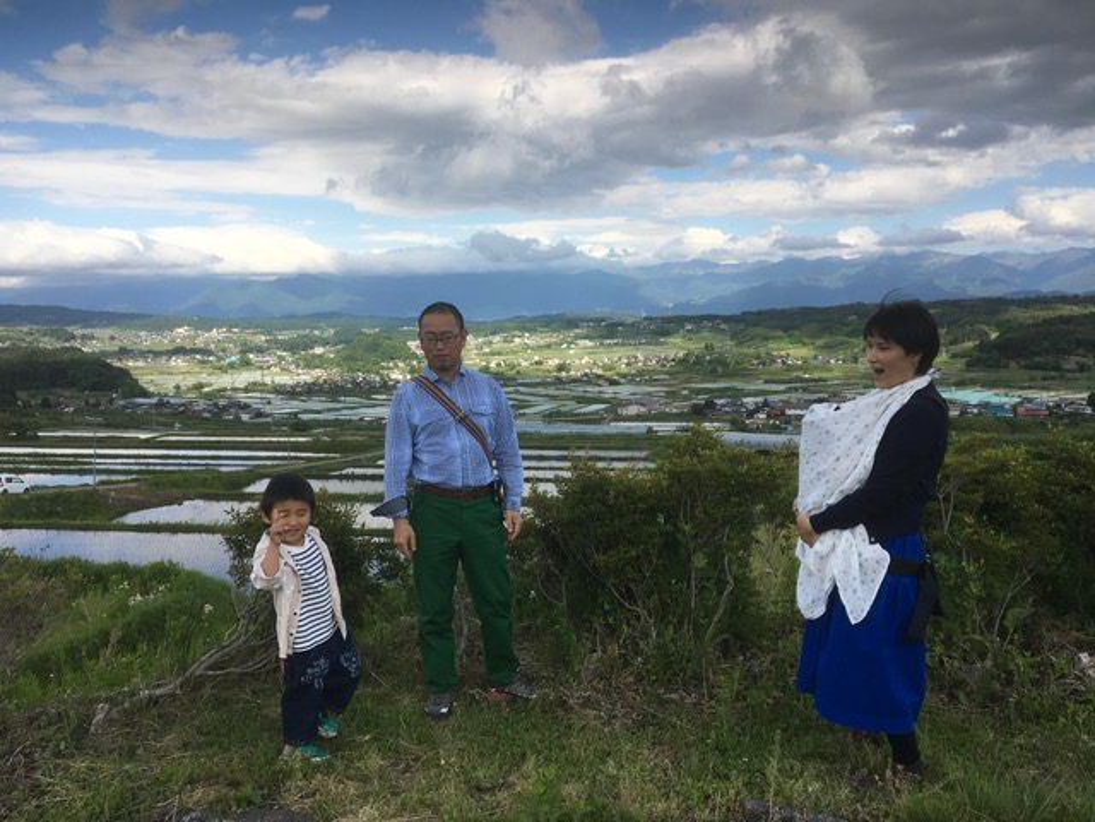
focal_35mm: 29
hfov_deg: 61.7
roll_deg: +0.0
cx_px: 548
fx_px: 917
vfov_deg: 48.2
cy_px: 411
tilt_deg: -5.9
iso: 25
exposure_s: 1/1026
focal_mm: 4.15
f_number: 2.2
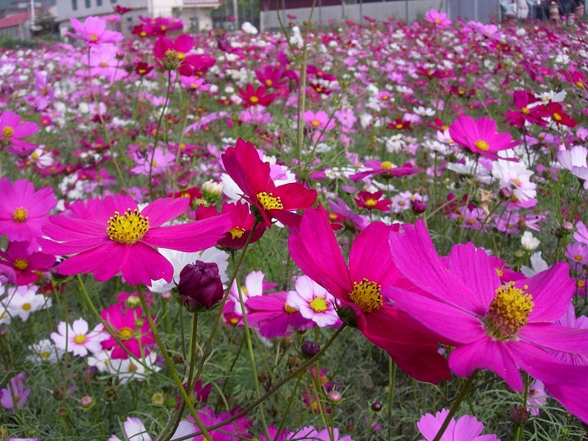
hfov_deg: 49.0
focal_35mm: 38
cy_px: 220
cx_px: 294
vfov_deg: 37.7
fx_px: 645
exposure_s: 1/745
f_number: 4.8
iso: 64
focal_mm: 7.8
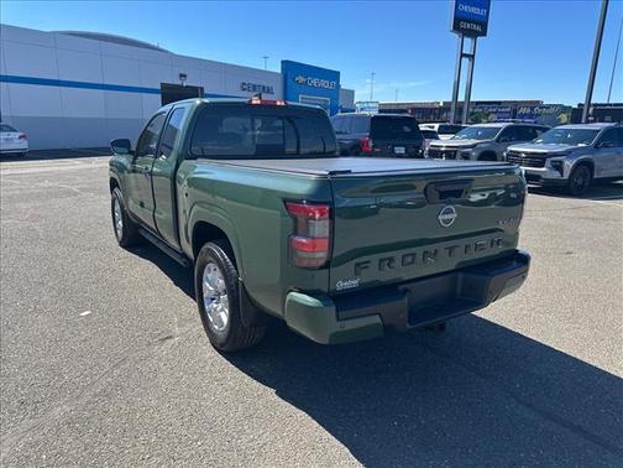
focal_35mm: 24
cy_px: 234
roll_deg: -1.8
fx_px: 432
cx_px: 312
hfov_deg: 71.6
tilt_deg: -13.7
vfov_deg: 56.8
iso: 80
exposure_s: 1/1495
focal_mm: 6.86
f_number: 1.78
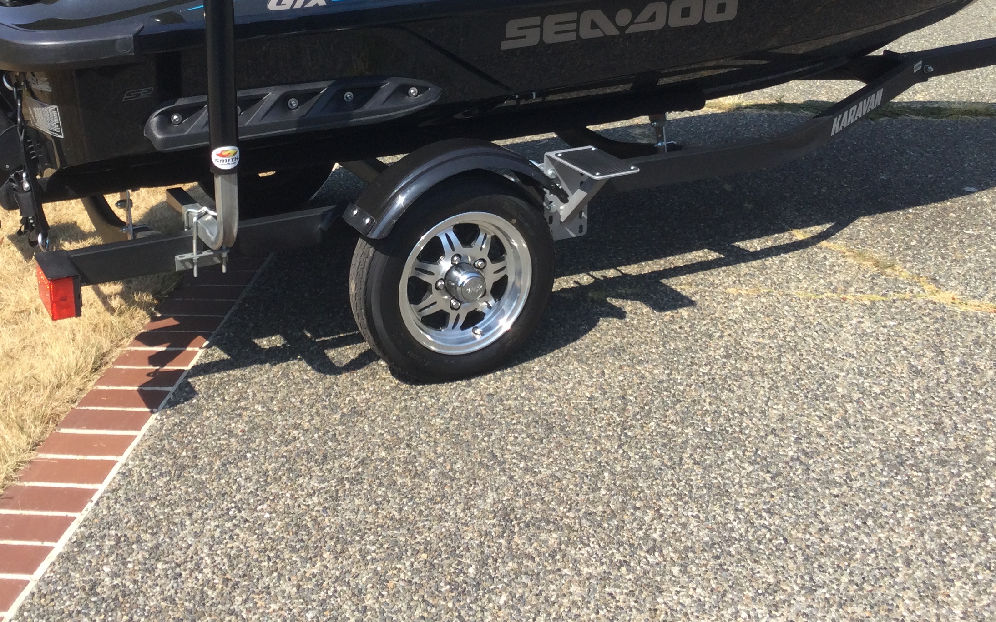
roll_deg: +1.4
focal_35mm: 49
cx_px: 391
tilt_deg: -19.1
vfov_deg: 25.8
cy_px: 117
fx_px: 1330
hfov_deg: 40.8
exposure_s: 1/578
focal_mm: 3.3
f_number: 2.4
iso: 25
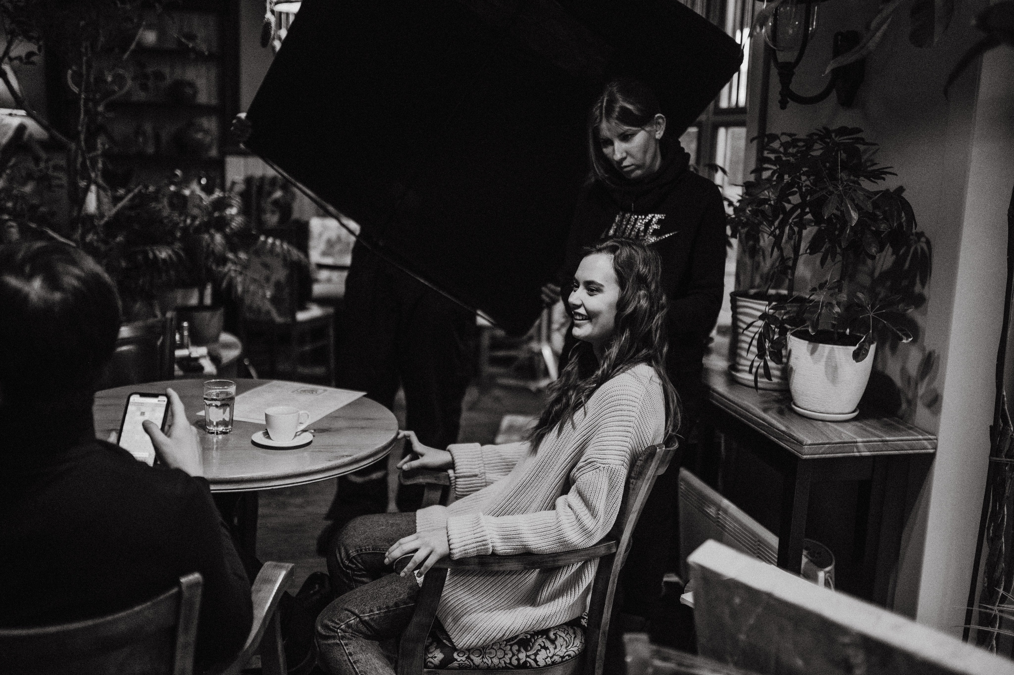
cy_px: 338
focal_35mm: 35
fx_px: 985
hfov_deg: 54.5
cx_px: 507
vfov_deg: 37.8
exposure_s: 1/1000
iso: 5000
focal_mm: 35
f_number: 1.4
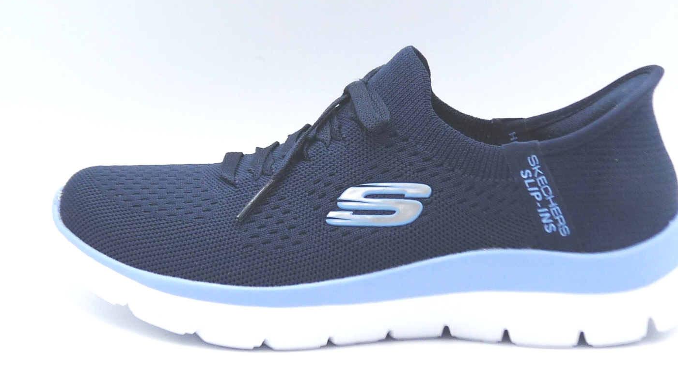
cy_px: 186
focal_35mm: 81
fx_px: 1456
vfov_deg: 14.9
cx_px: 360
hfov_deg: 26.2
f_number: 4
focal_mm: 6.5
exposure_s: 1/250
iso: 100
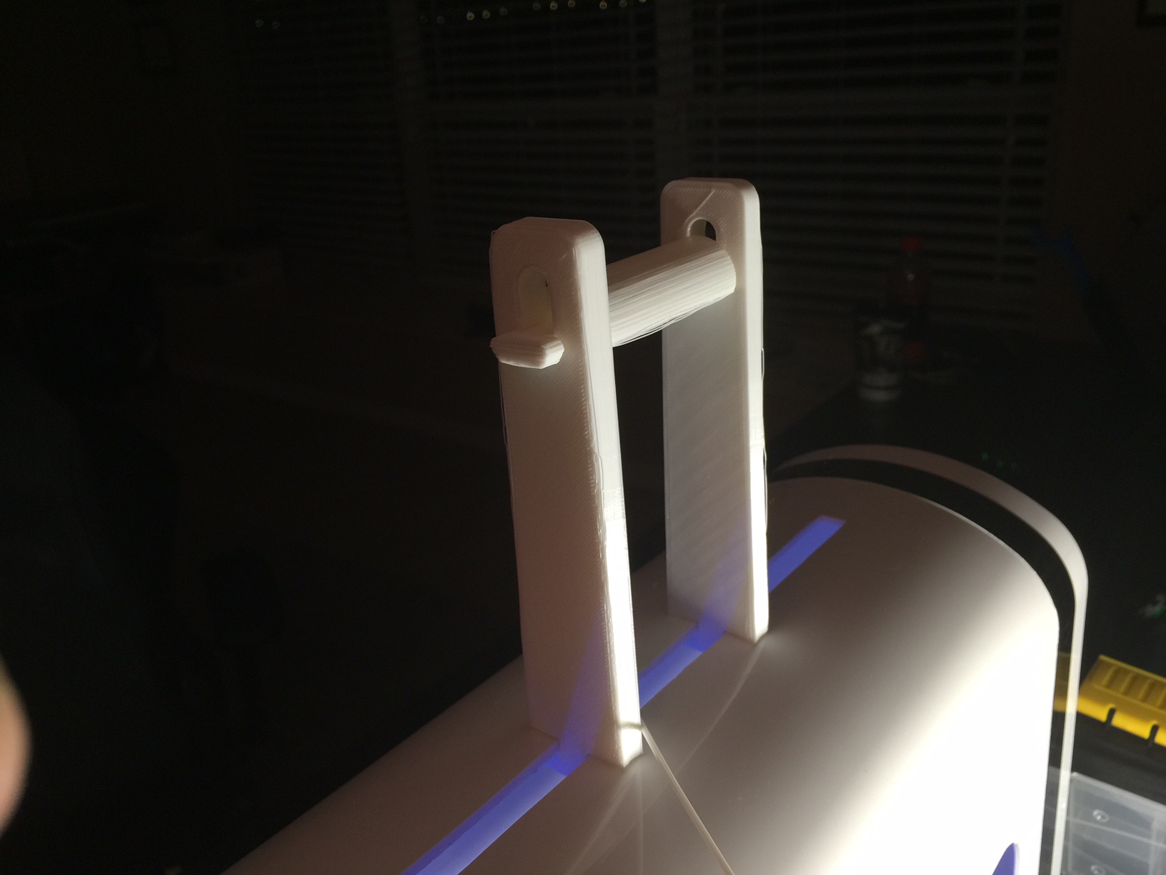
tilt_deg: -21.3
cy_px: 438
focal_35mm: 29
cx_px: 583
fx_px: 977
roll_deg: +2.0
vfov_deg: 48.2
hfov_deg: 61.7
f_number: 2.2
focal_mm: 4.15
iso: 40
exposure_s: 1/30
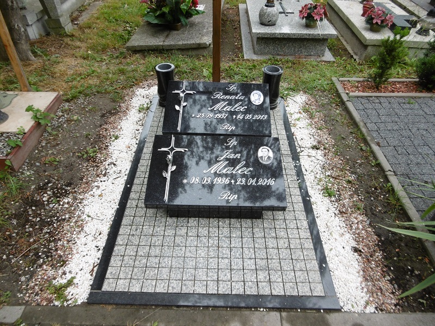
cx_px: 218
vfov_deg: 56.8
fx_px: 302
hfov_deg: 71.6
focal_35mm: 24
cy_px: 163
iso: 100
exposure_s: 1/125
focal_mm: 4.3
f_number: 3.1
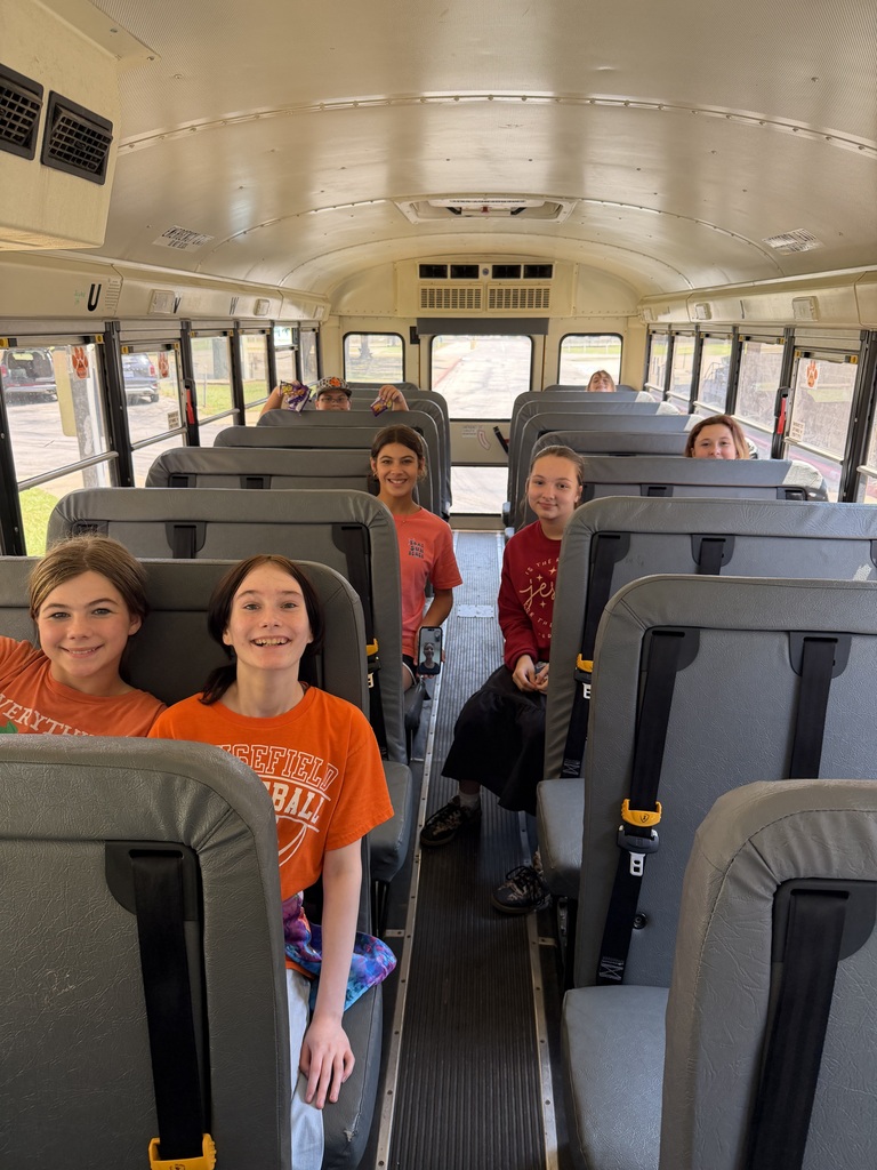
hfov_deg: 56.8
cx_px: 438
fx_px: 811
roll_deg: -1.0
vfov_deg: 71.6
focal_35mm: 24
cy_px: 585
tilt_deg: -17.1
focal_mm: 6.76
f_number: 1.78
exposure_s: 1/121
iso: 160
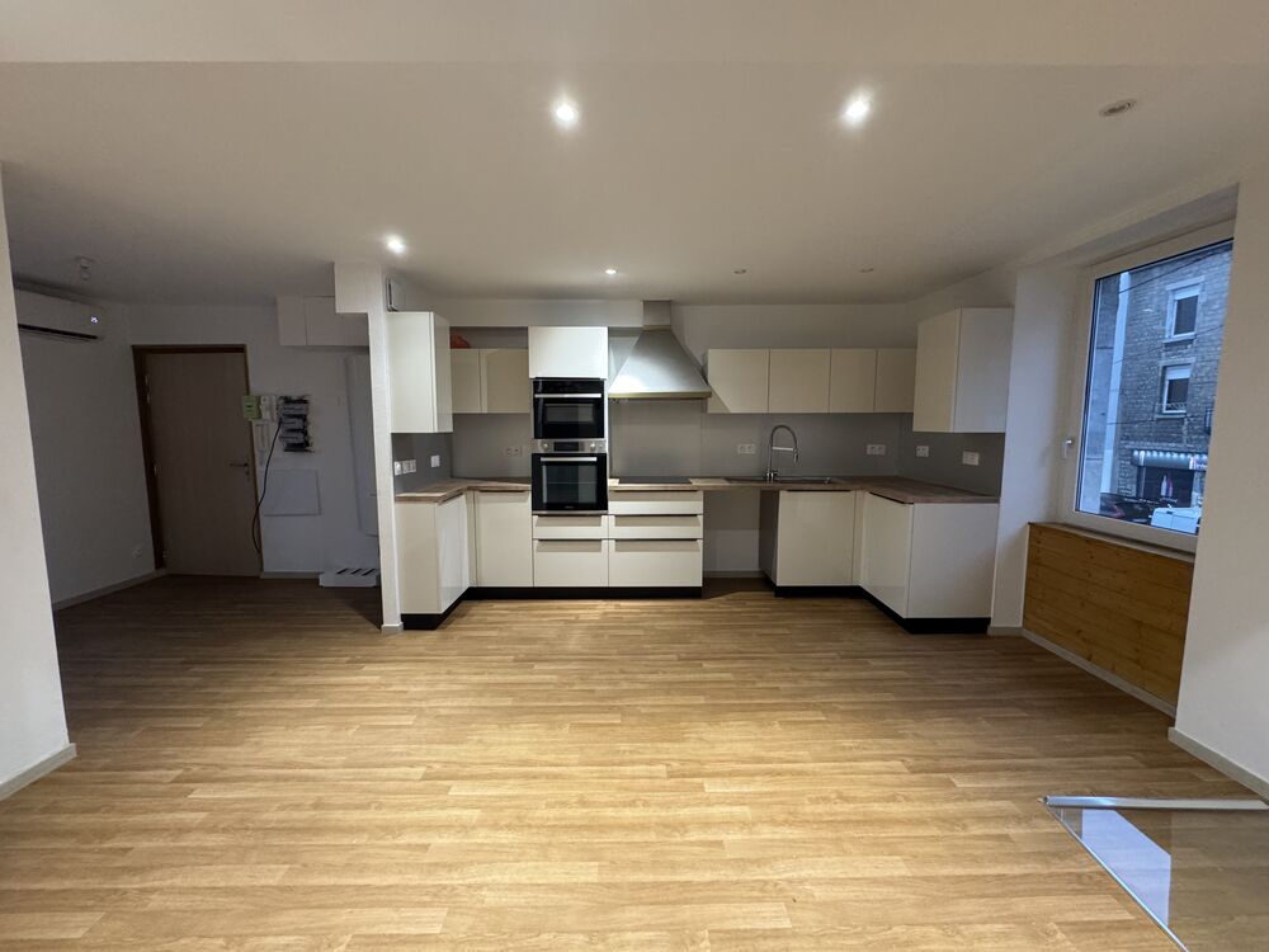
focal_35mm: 14
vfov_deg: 85.7
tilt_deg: -5.8
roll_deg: +0.2
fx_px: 513
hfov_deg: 102.1
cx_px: 634
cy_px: 476
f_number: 2.2
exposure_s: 1/50
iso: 400
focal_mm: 2.22
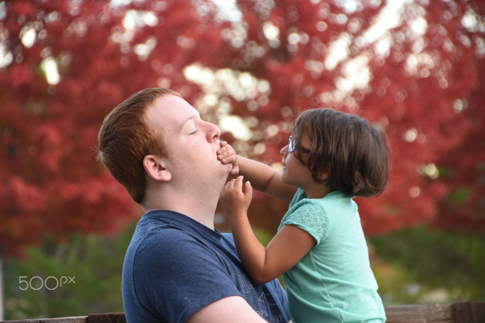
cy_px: 162
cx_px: 242
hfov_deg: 8.1
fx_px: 3434
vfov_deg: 5.4
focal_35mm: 255
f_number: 6.3
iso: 400
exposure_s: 1/60
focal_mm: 170
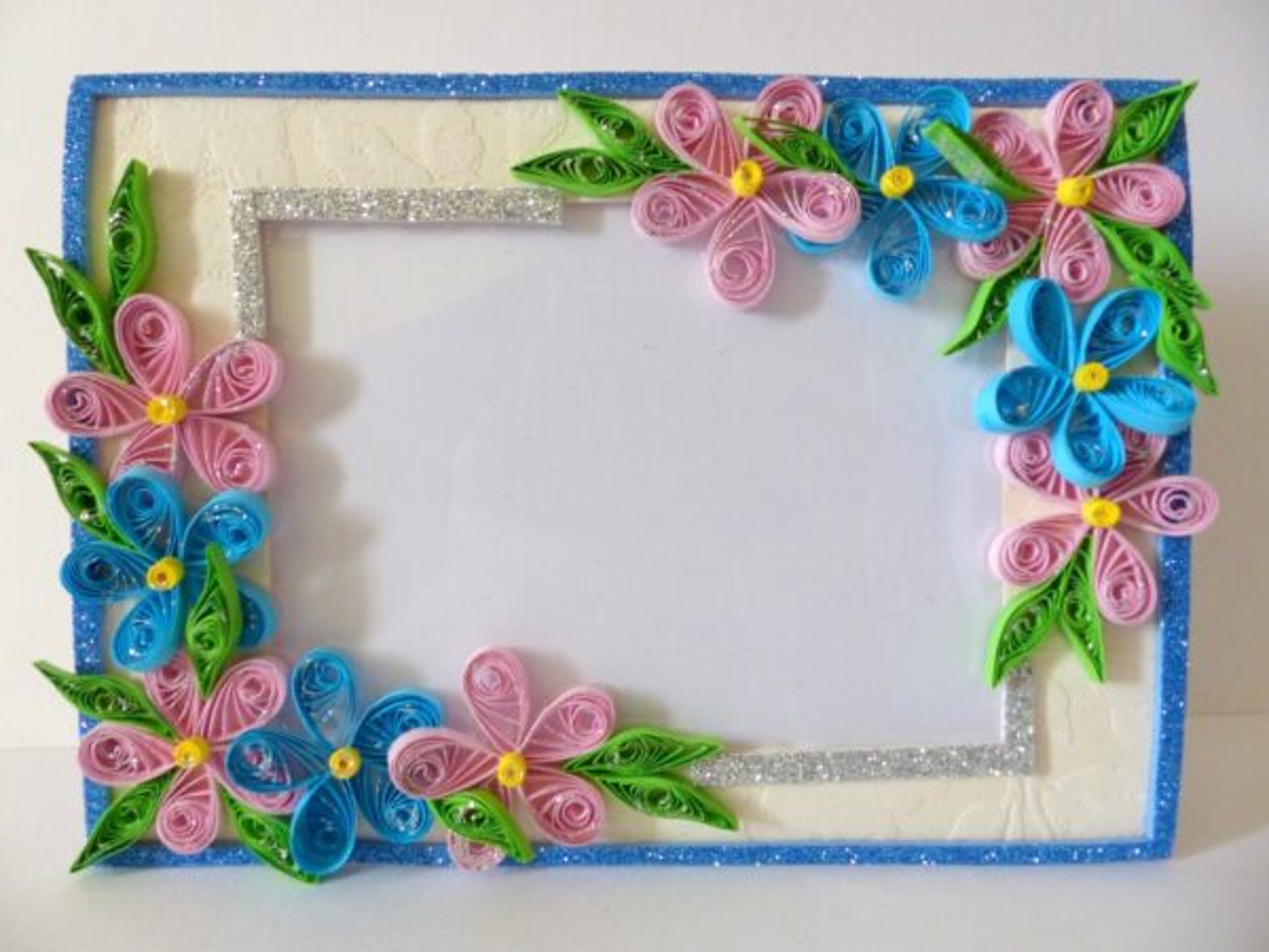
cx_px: 634
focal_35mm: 25
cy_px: 476
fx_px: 916
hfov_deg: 69.4
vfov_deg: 54.9
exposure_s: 1/40
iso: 400
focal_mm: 4.5
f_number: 2.8
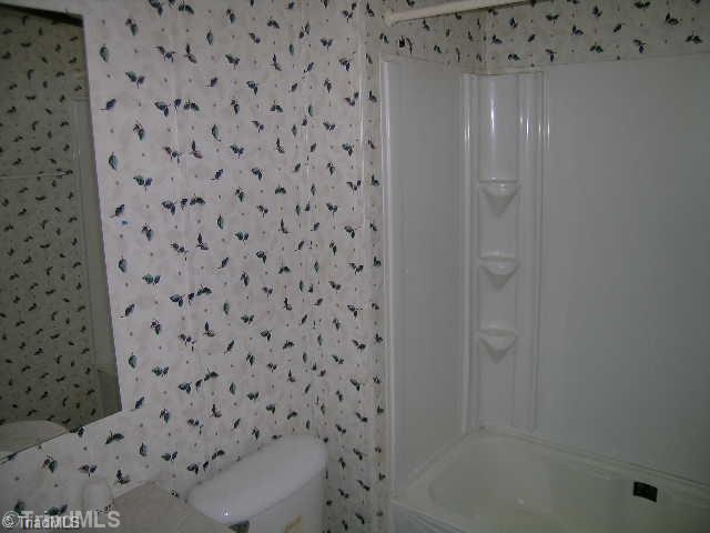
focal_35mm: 28
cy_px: 266
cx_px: 355
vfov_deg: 49.7
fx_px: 574
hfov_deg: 63.4
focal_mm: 5.8
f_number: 2.8
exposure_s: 1/60.1
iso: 50
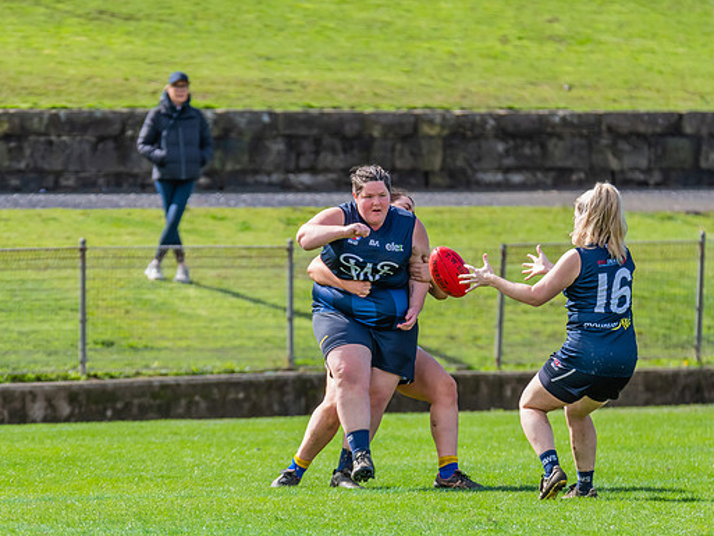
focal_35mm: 512
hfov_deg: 3.9
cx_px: 408
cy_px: 304
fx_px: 10563
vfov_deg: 2.9
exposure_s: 1/1600
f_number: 6.3
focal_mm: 320
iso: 800
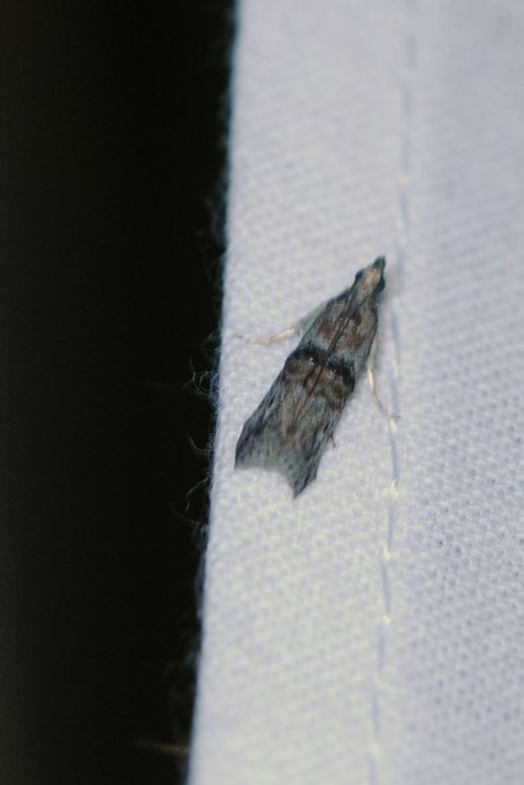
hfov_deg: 8.7
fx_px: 3437
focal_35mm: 158
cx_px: 262
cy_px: 392
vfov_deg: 13.0
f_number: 6.3
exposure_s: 1/100
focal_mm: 105
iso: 640
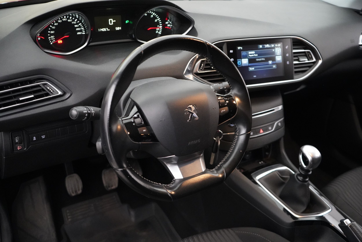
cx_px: 181
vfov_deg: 36.9
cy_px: 121
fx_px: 362
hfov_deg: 53.1
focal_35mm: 36
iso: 12800
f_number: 4
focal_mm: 36
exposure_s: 1/125
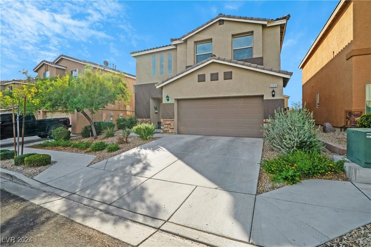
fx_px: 165
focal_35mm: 16
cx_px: 186
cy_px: 124
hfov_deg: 96.7
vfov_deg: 73.8
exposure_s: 1/800
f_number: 10
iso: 500
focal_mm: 16
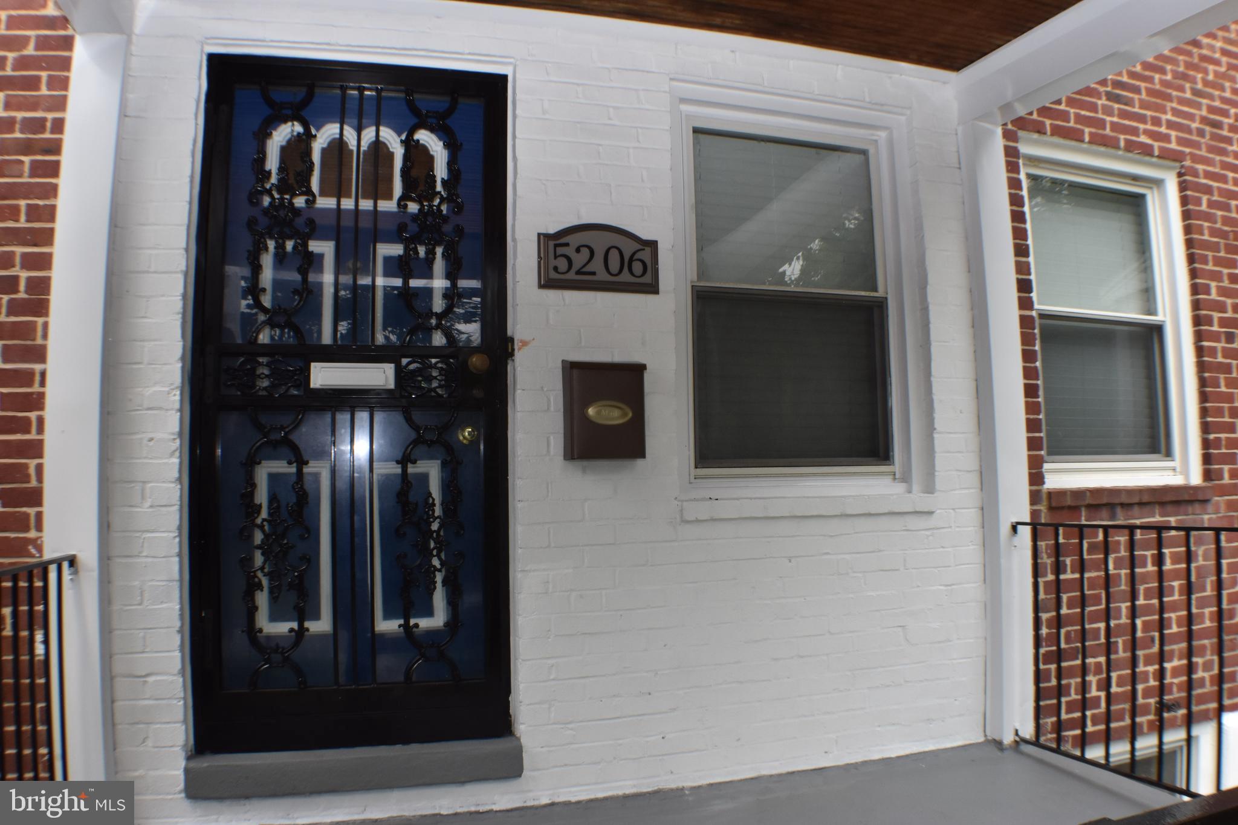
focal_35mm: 34
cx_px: 619
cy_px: 412
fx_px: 1186
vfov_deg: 38.4
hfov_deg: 55.1
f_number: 16
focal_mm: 23
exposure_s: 1/250
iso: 640
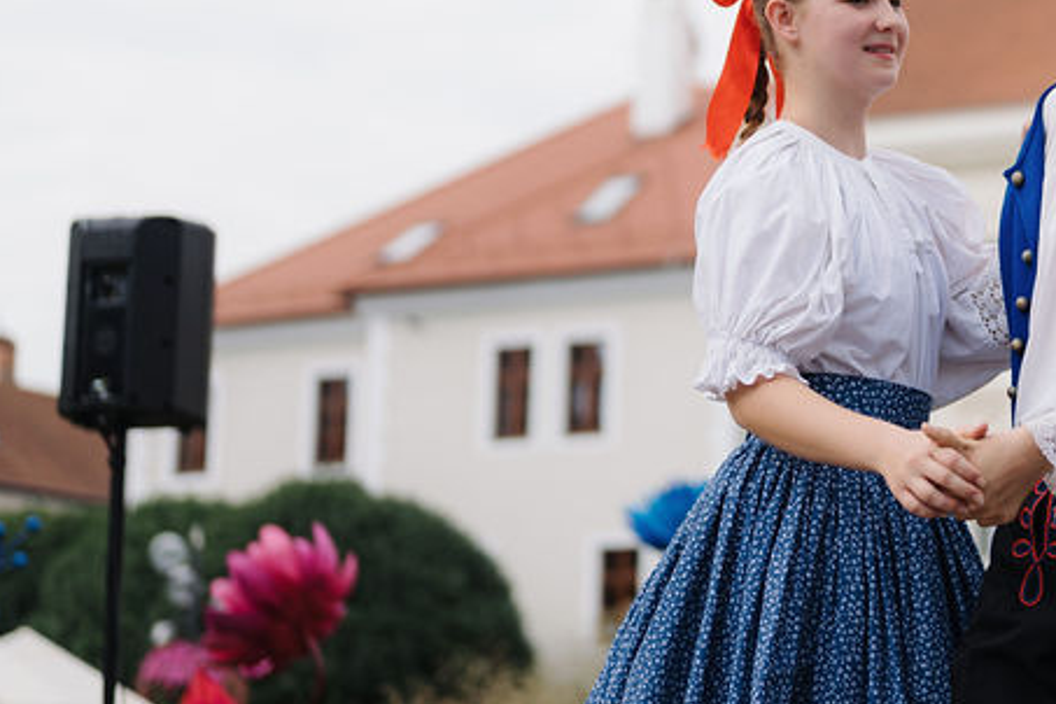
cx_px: 1002
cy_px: 157
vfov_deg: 12.1
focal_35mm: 113
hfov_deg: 17.8
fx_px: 3314
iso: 100
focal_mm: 50
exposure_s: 1/5000
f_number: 1.8
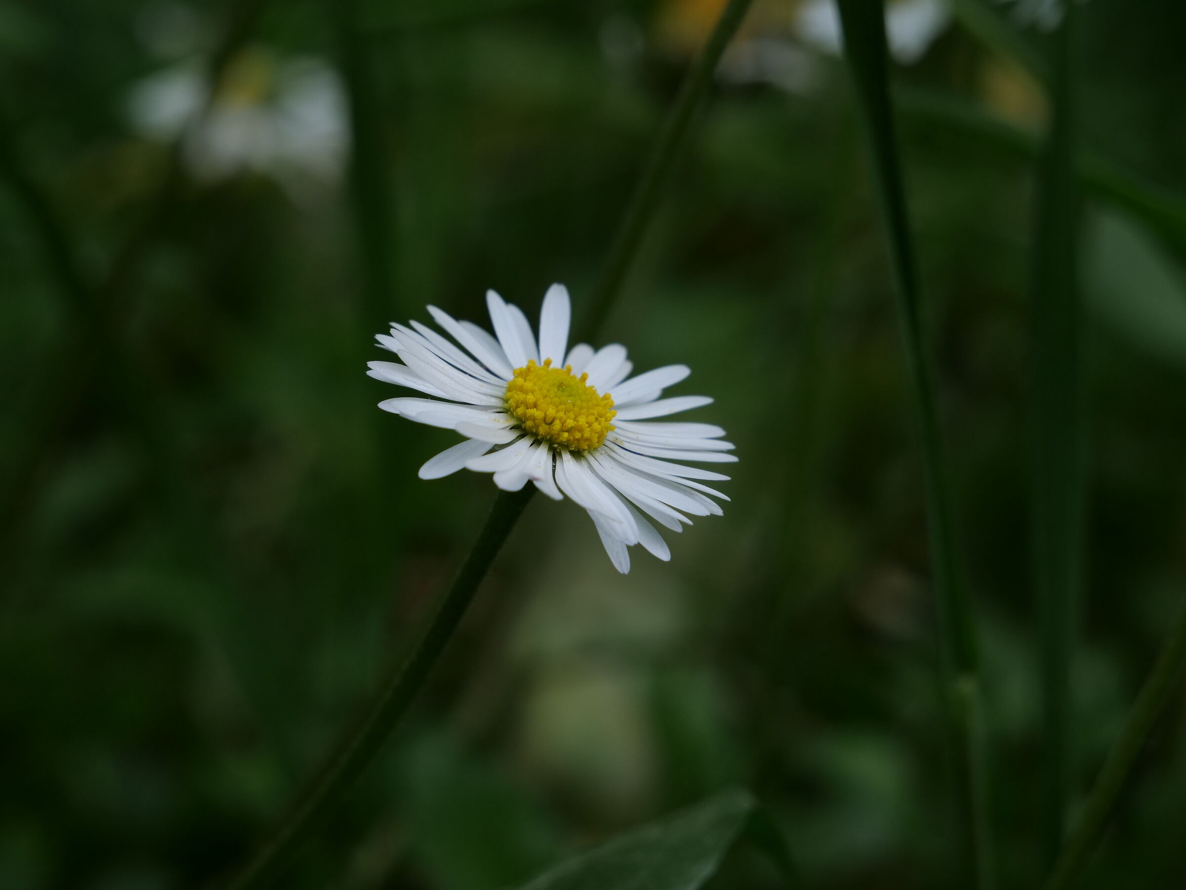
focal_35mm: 120
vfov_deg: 12.3
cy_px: 445
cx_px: 593
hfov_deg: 16.4
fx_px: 4111
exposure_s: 1/160
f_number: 8
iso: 400
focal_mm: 60
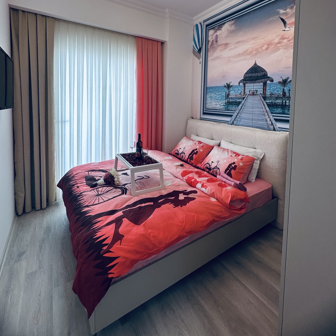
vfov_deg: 81.2
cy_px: 113
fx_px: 187
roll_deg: -1.5
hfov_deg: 84.0
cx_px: 165
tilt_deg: -2.8
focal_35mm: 17
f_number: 2.2
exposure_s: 1/100
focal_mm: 2.22
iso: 100
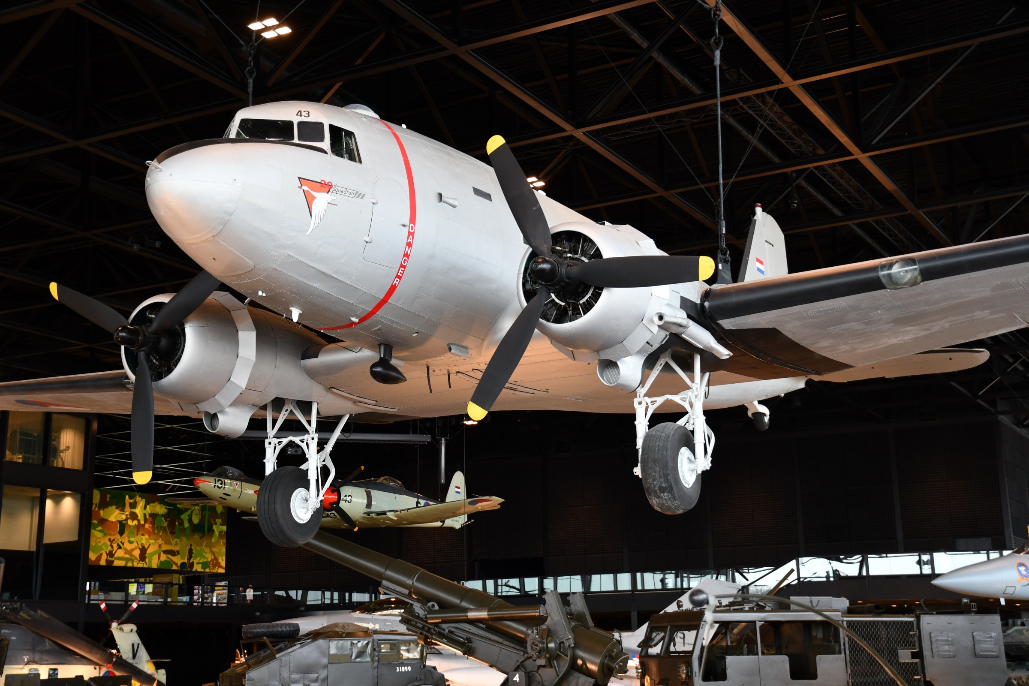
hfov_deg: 41.1
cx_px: 514
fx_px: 1372
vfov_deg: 28.1
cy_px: 343
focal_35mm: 48
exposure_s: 1/40
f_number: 3.2
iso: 500
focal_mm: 32
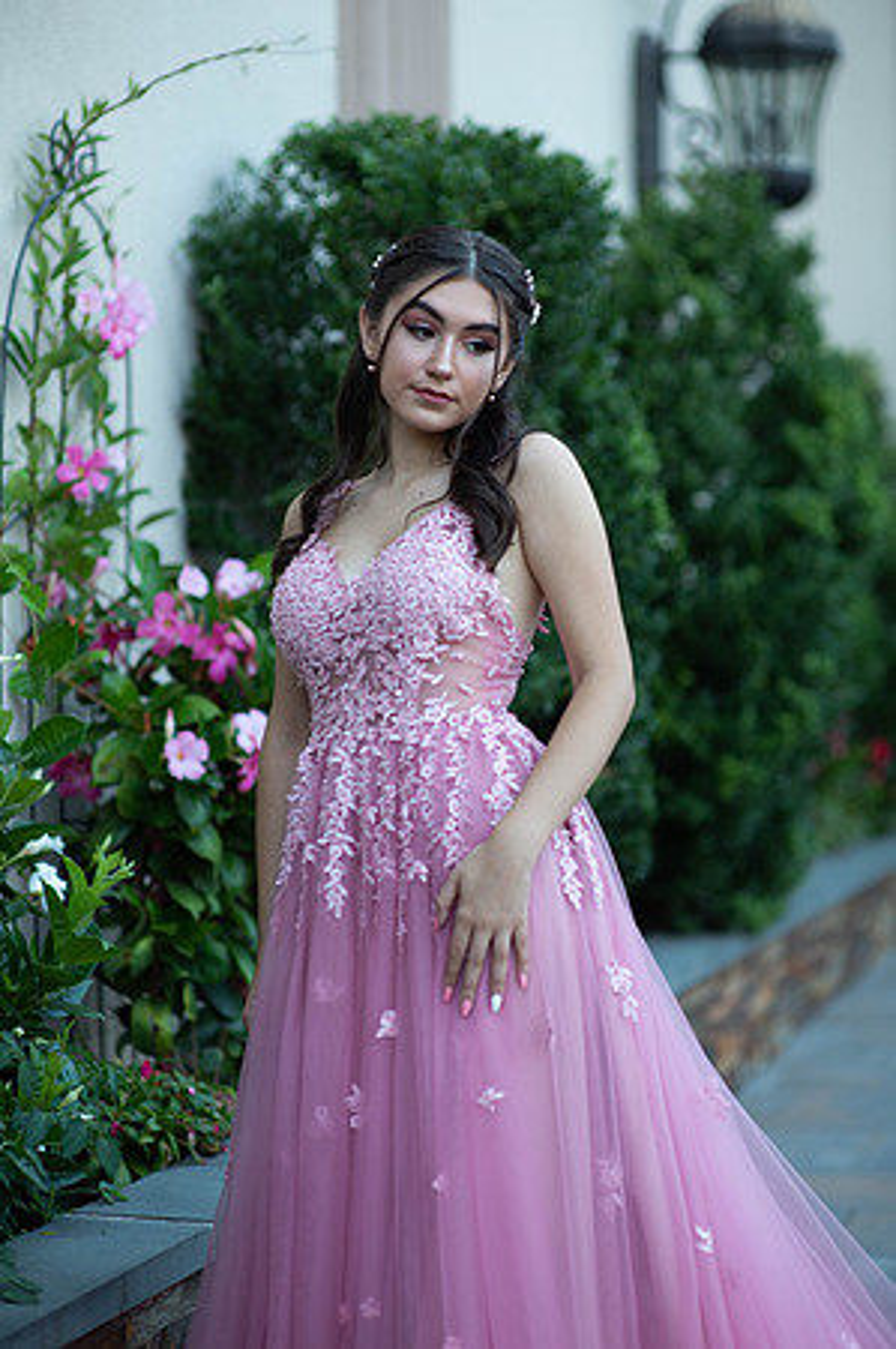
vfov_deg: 23.9
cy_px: 674
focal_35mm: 85
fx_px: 3180
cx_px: 448
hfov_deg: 16.0
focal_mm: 85
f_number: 2
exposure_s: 1/640
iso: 250
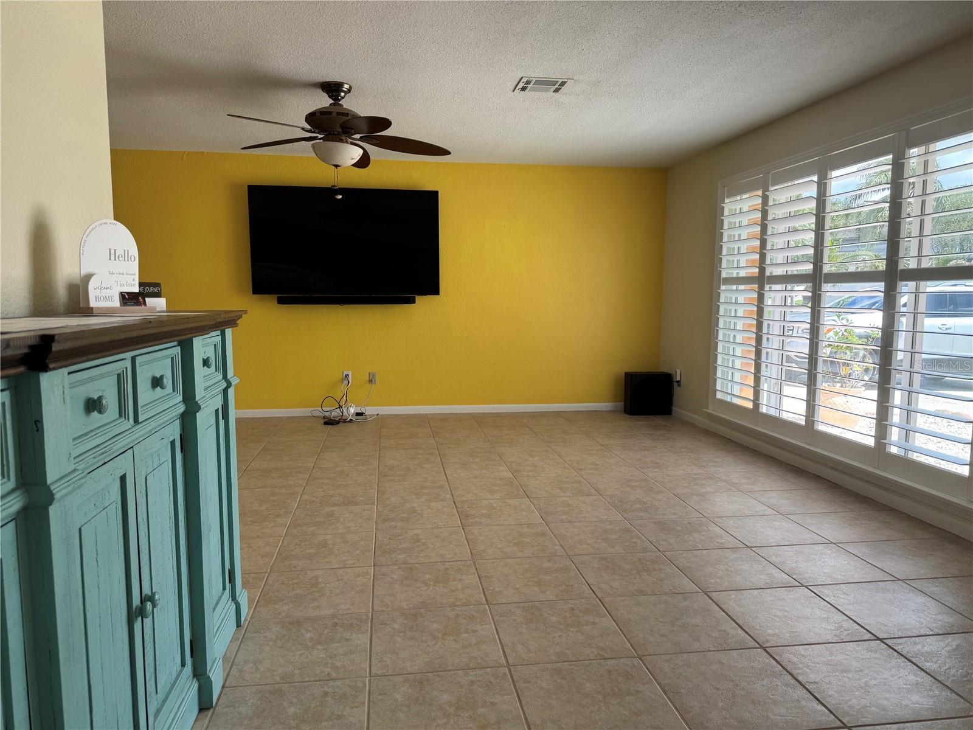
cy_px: 365
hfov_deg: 71.6
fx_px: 675
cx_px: 486
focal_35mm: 24
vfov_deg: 56.8
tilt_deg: -6.6
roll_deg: -0.2
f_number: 1.78
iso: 80
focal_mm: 6.76
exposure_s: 1/256
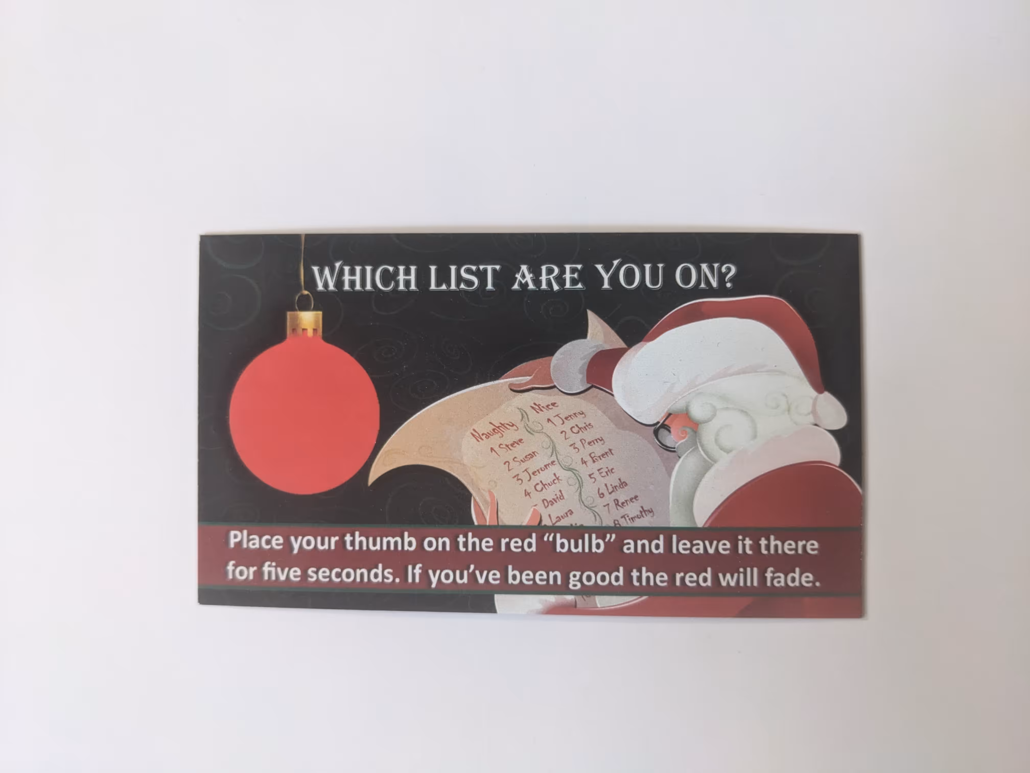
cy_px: 386
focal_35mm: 27
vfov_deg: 51.4
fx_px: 803
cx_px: 515
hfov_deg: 65.3
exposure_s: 1/60
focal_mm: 4.38
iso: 465
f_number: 1.73
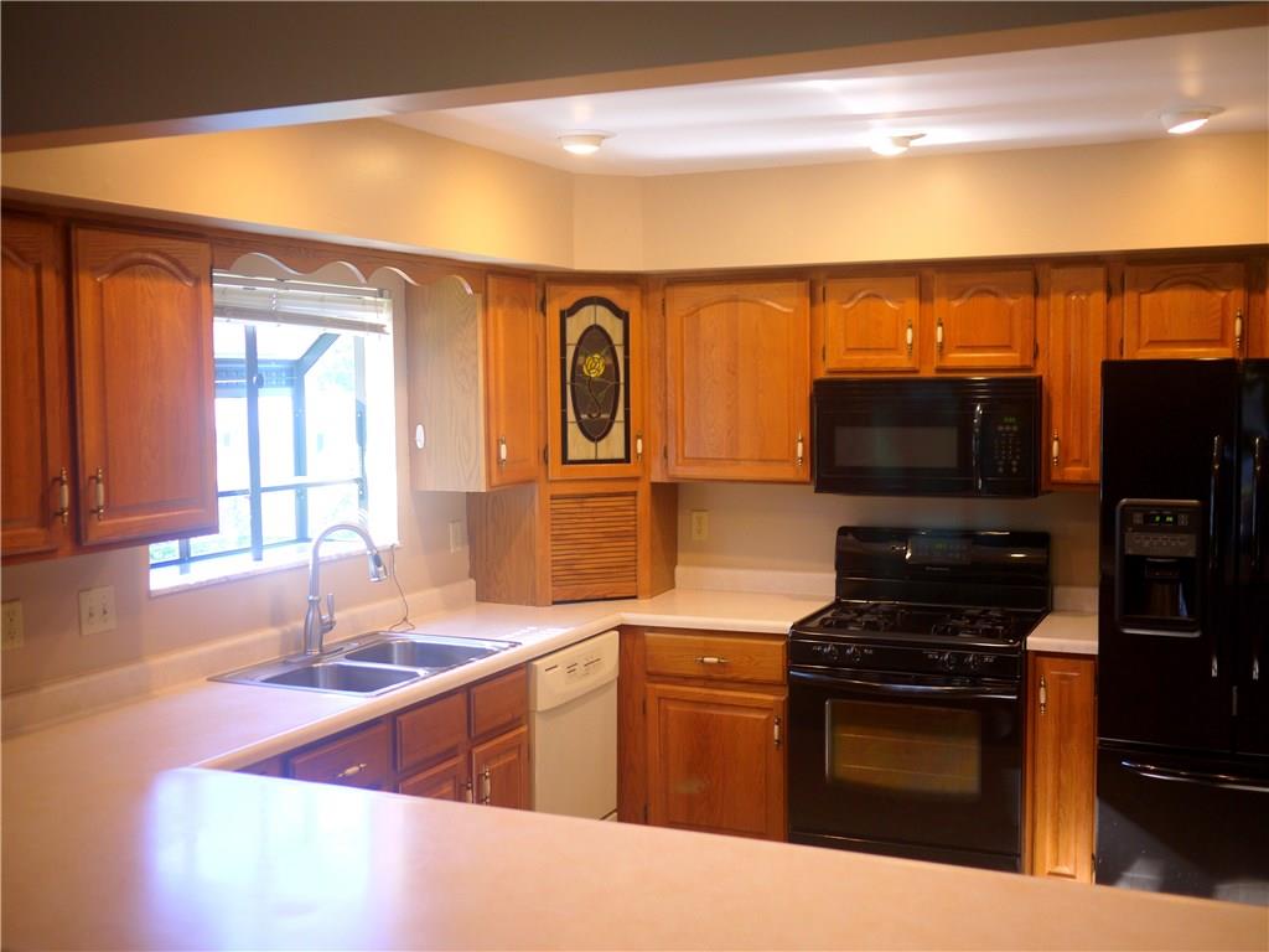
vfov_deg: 36.0
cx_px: 634
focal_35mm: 40
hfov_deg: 46.8
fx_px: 1466
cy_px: 476
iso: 100
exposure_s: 1/80
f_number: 1.8
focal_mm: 20
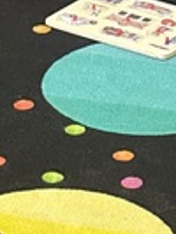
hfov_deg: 7.4
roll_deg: +3.1
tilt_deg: -42.8
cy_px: 537
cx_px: 0
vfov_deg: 9.0
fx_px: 1354
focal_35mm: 200
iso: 500
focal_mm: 5.7
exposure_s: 1/40
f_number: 1.5
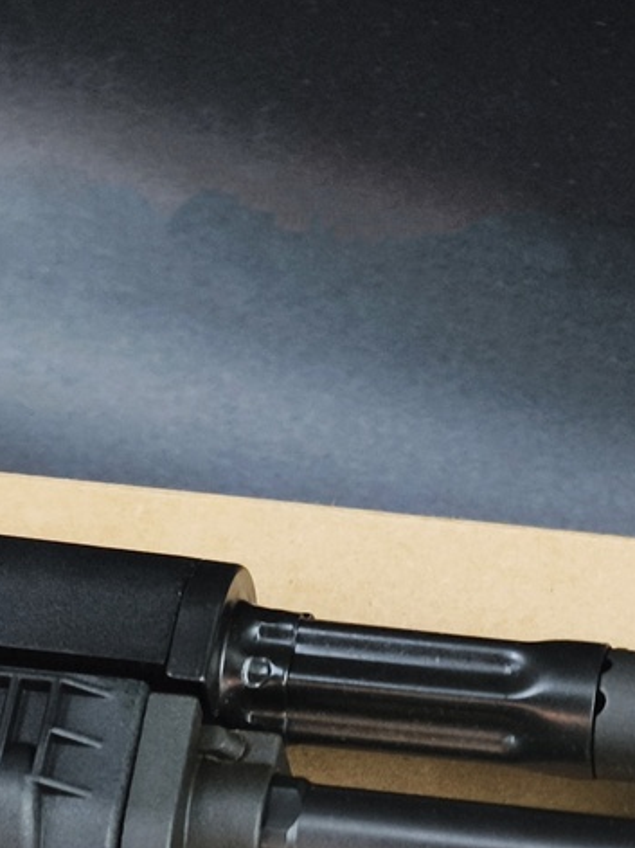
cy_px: 715
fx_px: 5310
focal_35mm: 217
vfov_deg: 9.1
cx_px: 579
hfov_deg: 6.8
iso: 936
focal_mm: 22.48
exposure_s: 1/30
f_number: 2.67
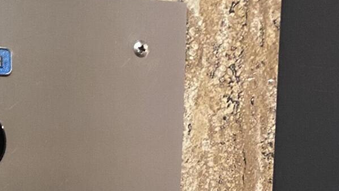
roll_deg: -1.0
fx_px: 854
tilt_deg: -8.2
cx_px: 3
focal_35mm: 95
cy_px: 364
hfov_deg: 21.7
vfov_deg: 11.6
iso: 640
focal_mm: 4.25
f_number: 1.8
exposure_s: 1/30
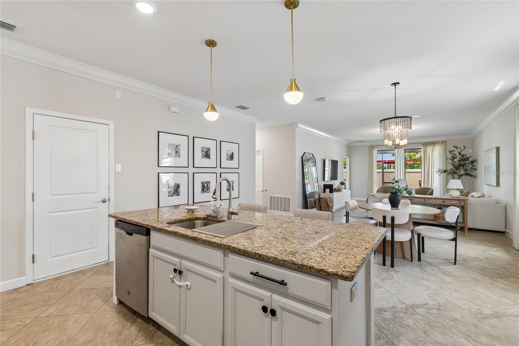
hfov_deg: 100.4
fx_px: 216
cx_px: 260
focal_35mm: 15
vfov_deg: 77.3
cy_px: 173
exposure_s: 1/5
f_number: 7.1
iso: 100
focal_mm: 10
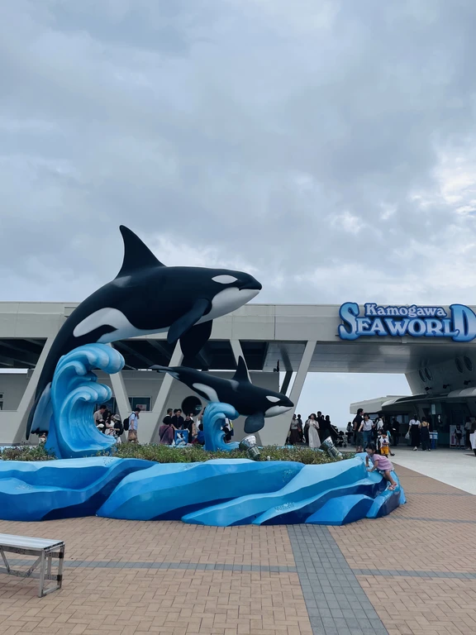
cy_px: 318
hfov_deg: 53.1
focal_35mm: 26
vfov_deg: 67.3
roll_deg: -1.6
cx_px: 238
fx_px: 477
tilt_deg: +12.5
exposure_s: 1/4831
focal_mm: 4.2
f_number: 1.6
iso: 32
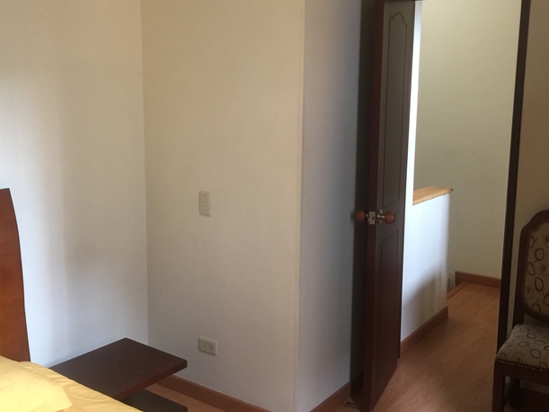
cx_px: 275
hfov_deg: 49.0
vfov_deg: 37.7
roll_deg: -1.4
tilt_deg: -8.0
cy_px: 196
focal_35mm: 38
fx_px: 603
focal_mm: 4.15
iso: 80
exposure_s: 1/15
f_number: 2.2
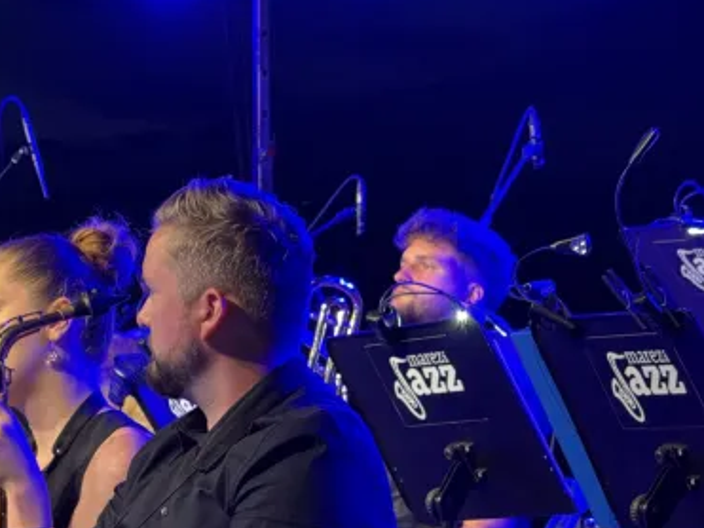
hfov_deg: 10.2
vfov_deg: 7.6
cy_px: 386
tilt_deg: +0.4
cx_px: 275
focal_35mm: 194
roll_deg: +0.0
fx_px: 3944
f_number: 2.8
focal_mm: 15.66
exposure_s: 1/40
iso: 800
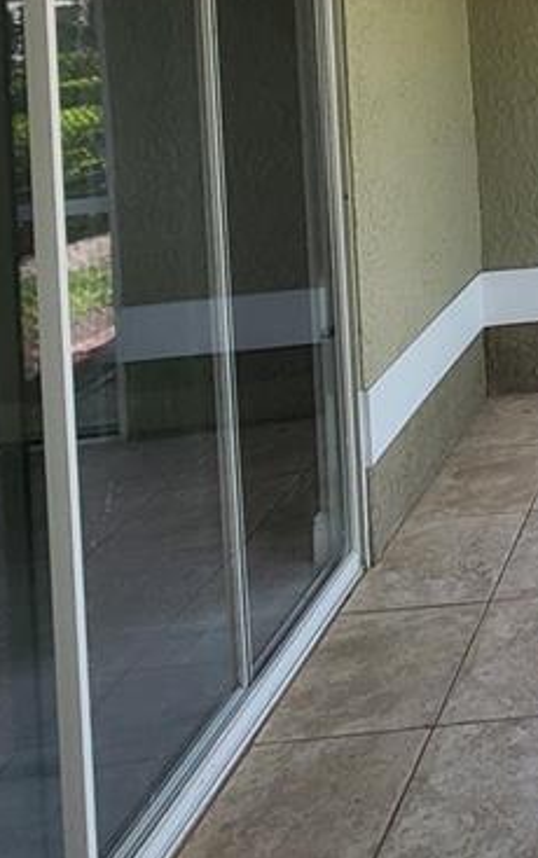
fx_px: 1054
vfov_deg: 38.1
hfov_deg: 21.9
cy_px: -49
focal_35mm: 45
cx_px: 877
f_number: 2.2
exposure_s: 1/121
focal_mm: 1.74
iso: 32
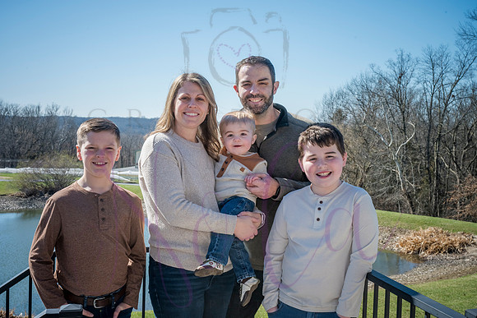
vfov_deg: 27.0
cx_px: 238
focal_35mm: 50
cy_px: 159
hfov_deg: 39.6
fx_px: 663
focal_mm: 50
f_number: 14
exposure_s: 1/320
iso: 400
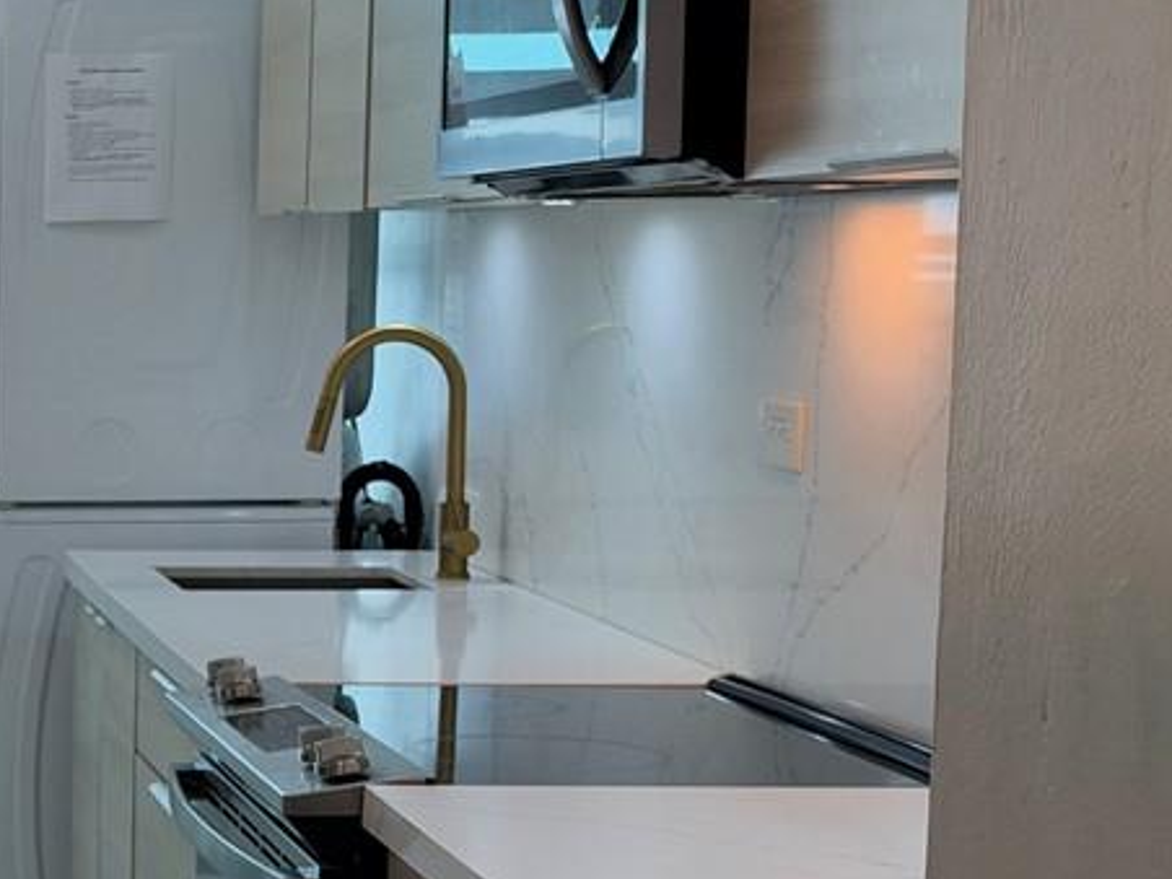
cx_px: -384
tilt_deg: -6.1
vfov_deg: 17.3
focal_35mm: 85
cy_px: 617
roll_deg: +0.1
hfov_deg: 20.8
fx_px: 2878
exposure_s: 1/212
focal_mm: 6.93
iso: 125
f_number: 1.8
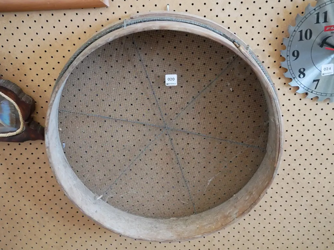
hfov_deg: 46.8
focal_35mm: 40
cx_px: 167
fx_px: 386
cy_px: 125
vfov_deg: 36.0
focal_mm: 20
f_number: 4.1
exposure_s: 1/60
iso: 2500
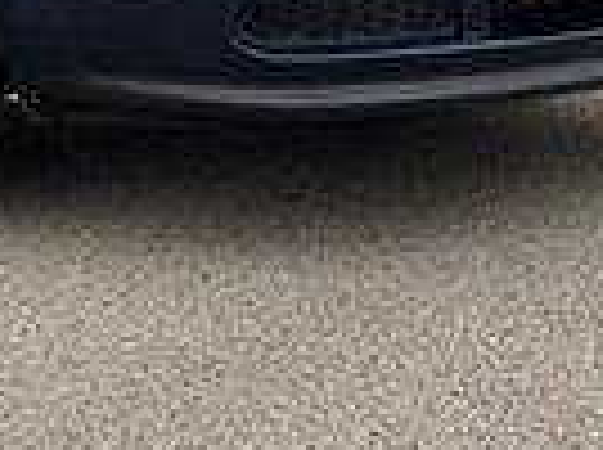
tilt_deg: -5.3
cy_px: -148
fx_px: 3147
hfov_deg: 10.6
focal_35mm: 181
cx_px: -266
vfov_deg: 8.1
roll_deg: +0.7
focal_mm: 6.76
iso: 64
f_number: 1.78
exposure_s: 1/2865
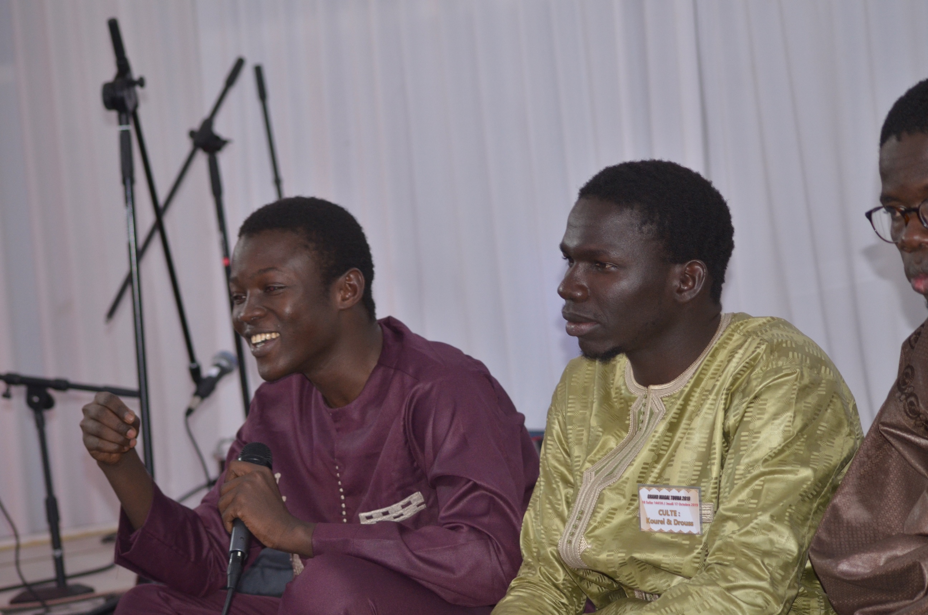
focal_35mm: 105
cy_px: 308
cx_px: 464
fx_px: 2701
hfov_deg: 19.5
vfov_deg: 13.0
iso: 800
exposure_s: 1/60
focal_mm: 70
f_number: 4
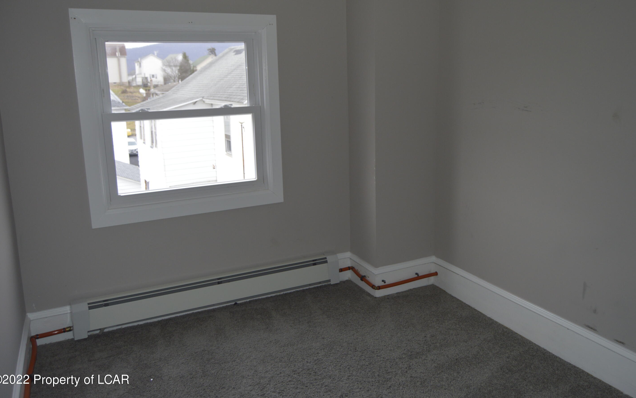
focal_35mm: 29
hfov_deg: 64.6
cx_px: 327
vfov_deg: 43.1
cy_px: 177
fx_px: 503
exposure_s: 1/100
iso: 400
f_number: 3.5
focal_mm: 18
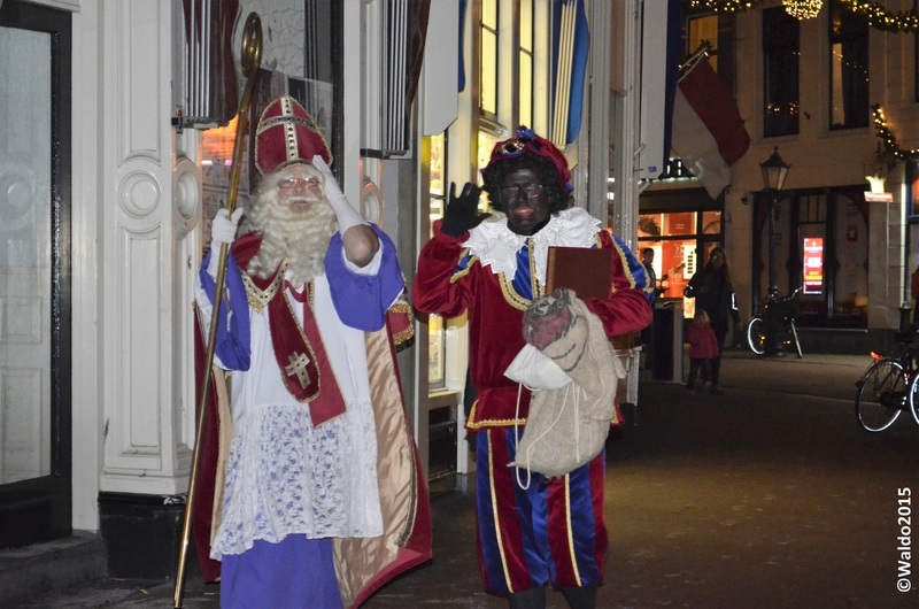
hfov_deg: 24.7
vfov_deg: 16.5
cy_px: 304
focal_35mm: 82
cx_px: 460
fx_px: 2102
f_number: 5.6
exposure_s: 1/60
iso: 3200
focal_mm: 55
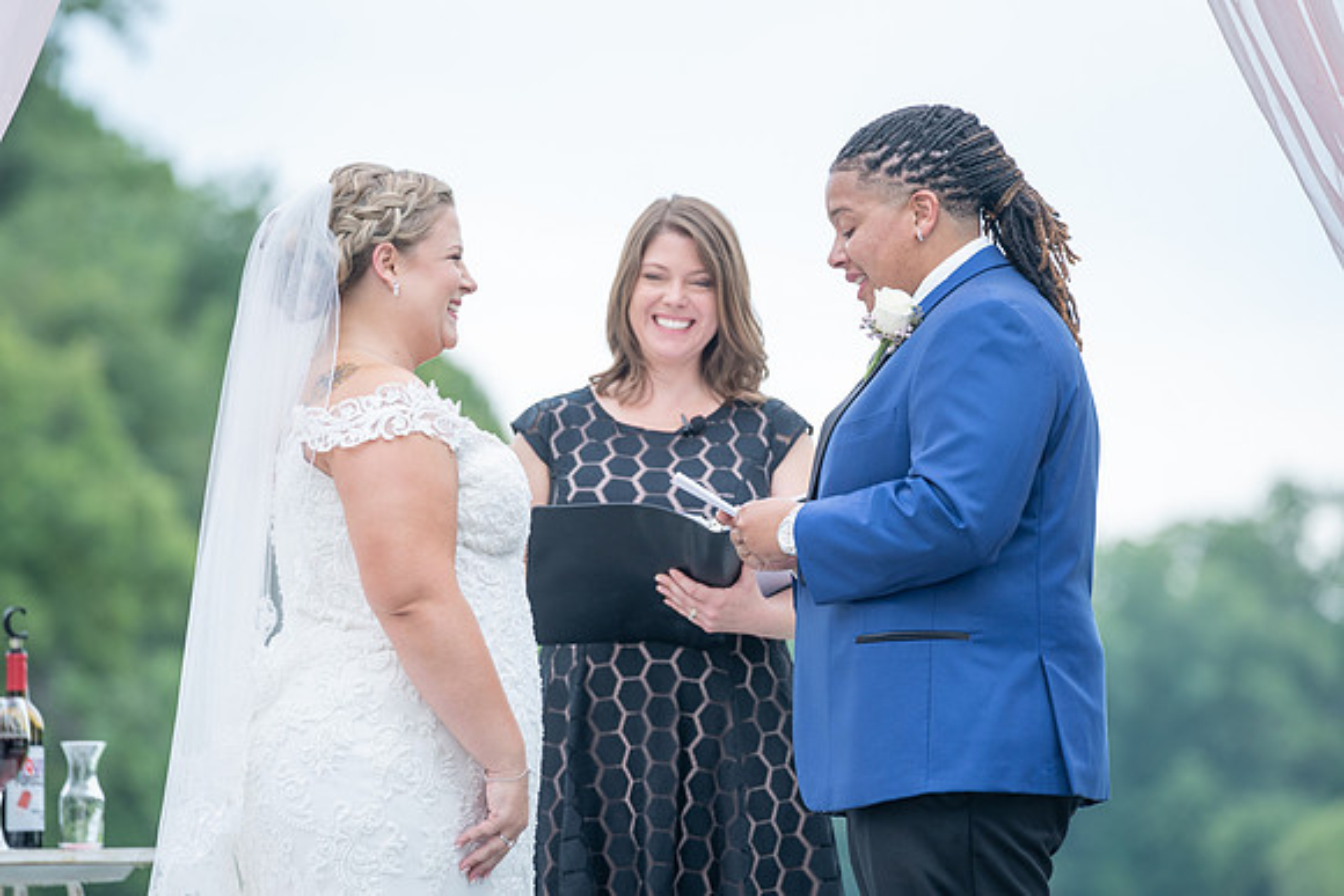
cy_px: 469
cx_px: 722
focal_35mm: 207
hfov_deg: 9.9
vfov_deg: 6.6
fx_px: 7737
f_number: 4
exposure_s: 1/200
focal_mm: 191
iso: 160
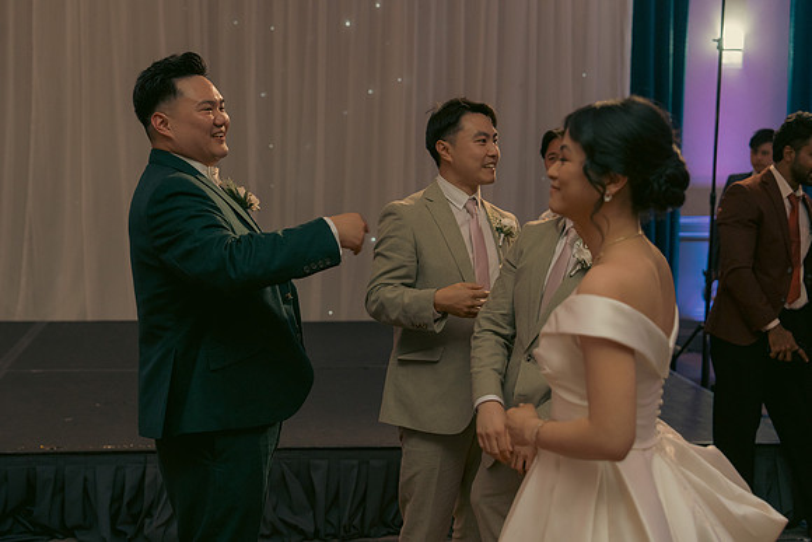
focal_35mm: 57
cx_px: 406
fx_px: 1286
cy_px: 271
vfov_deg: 23.8
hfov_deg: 35.0
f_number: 3.5
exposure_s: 1/160
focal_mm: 57
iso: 2500
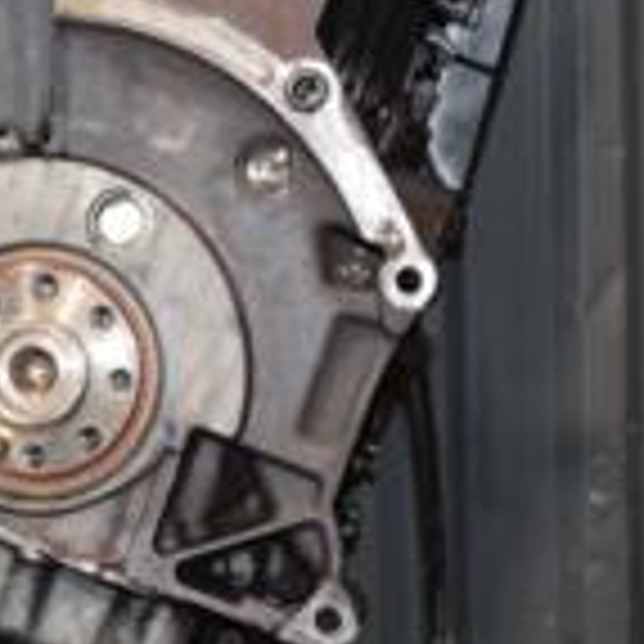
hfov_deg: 14.6
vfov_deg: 14.7
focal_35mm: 118
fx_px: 2484
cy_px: 194
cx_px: 32
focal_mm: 22
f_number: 5
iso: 800
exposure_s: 1/60
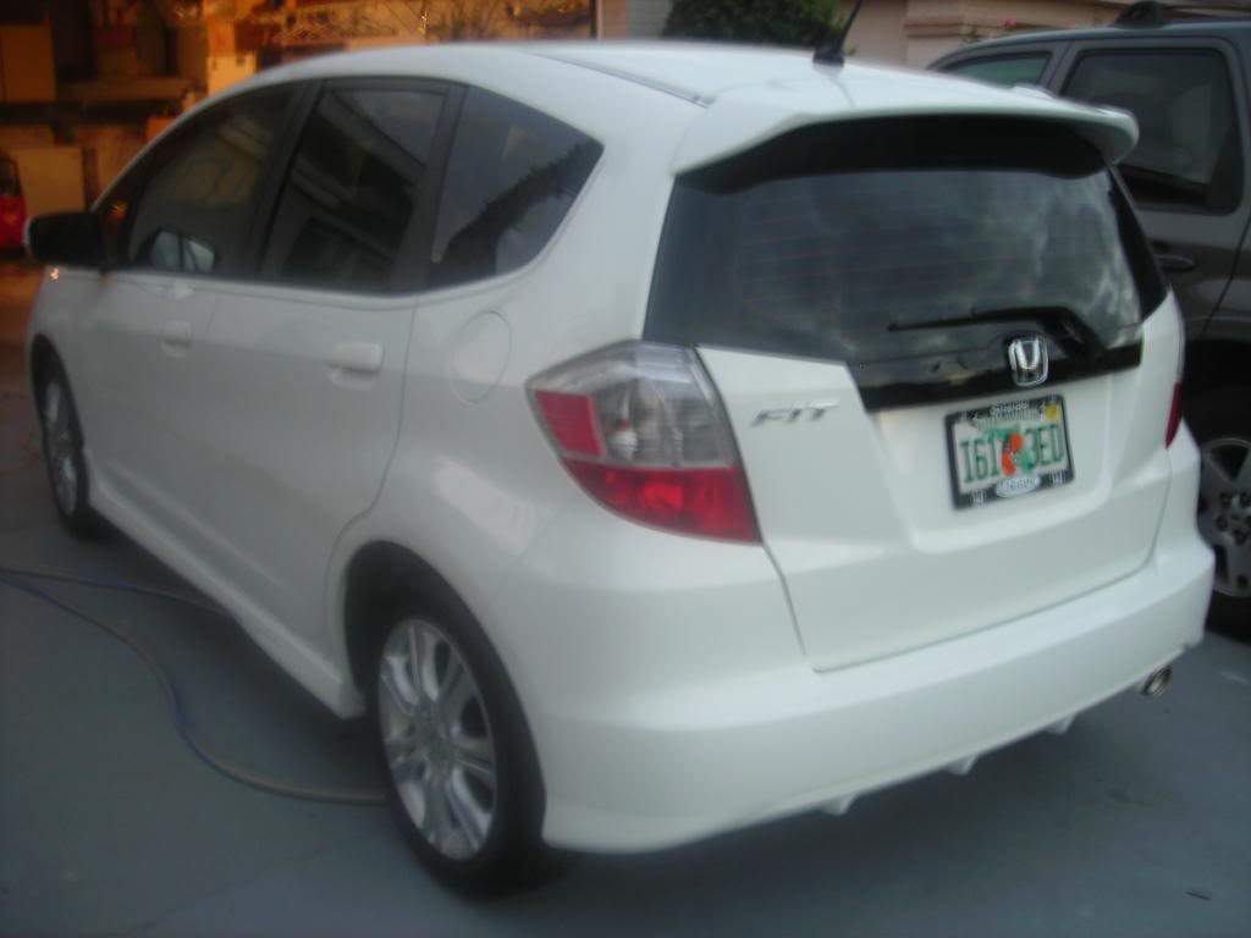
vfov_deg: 37.7
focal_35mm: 38
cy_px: 469
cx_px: 626
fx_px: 1373
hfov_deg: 49.0
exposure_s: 1/7
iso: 50
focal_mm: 6.3
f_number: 3.2
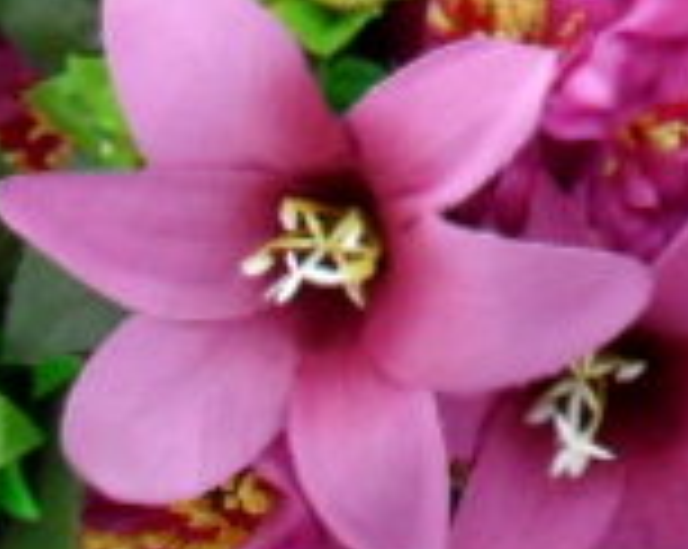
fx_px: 4657
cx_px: 1524
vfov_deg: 6.6
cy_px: -472
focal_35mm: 229
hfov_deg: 7.9
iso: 100
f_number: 3.2
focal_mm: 6.3
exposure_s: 1/500
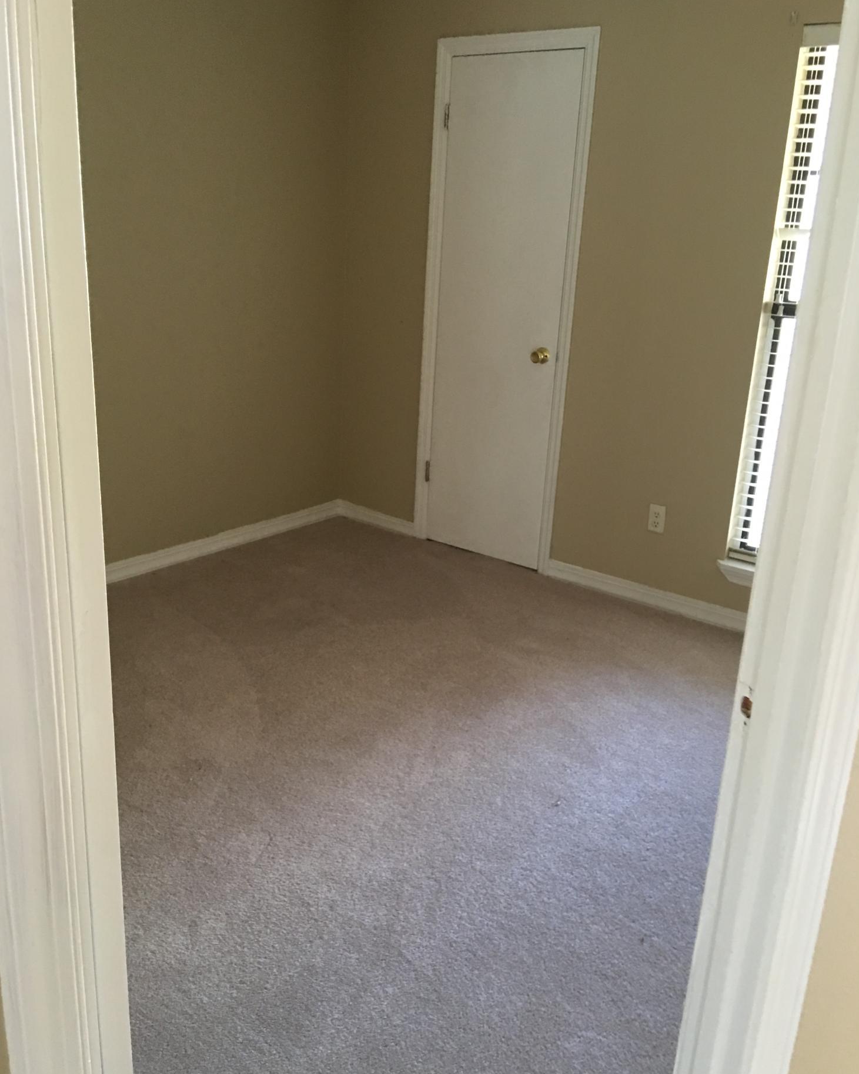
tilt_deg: -18.3
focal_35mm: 31
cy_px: 546
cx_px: 422
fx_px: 985
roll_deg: -2.6
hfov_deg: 47.1
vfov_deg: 57.2
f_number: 2.2
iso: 80
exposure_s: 1/8
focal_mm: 4.15
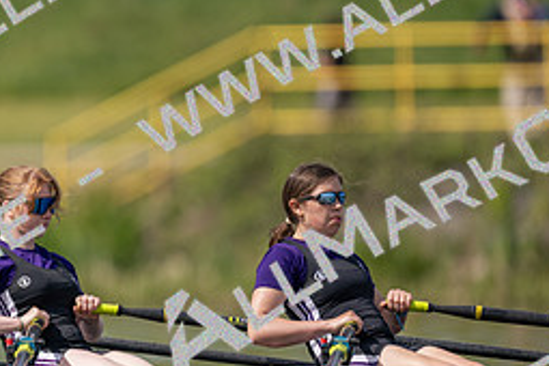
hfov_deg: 1.5
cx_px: -19
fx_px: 20799
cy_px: 188
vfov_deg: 1.0
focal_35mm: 1364
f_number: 4
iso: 250
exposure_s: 1/2500
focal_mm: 600
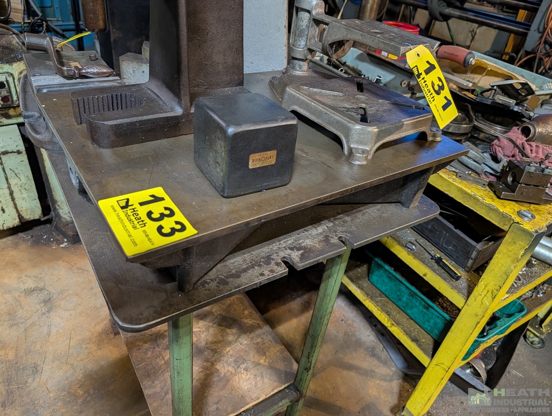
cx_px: 276
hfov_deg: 71.5
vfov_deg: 56.9
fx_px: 383
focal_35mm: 24
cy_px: 208
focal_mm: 6.9
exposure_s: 1/120
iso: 276
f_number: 1.68
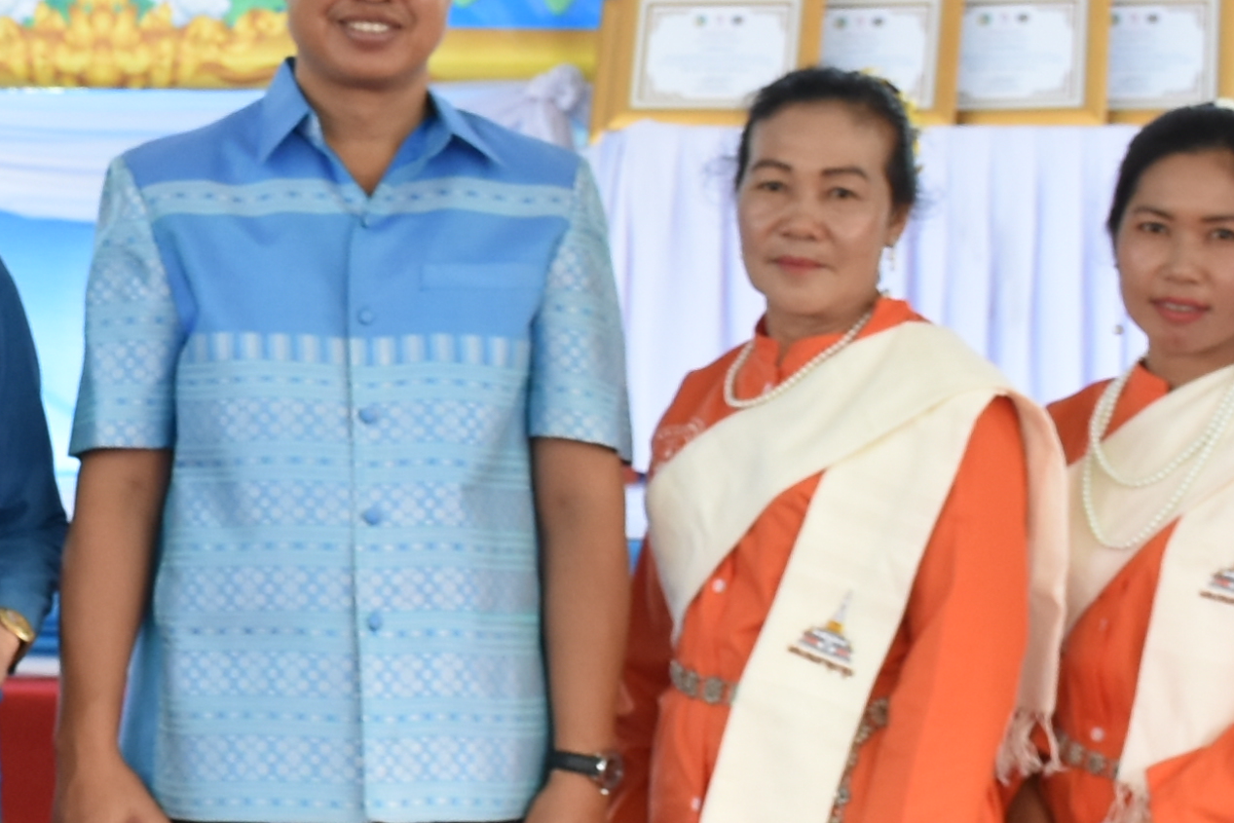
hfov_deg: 12.3
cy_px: 249
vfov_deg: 8.4
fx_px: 5600
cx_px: -165
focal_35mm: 163
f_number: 5.6
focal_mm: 23
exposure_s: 1/125
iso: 400
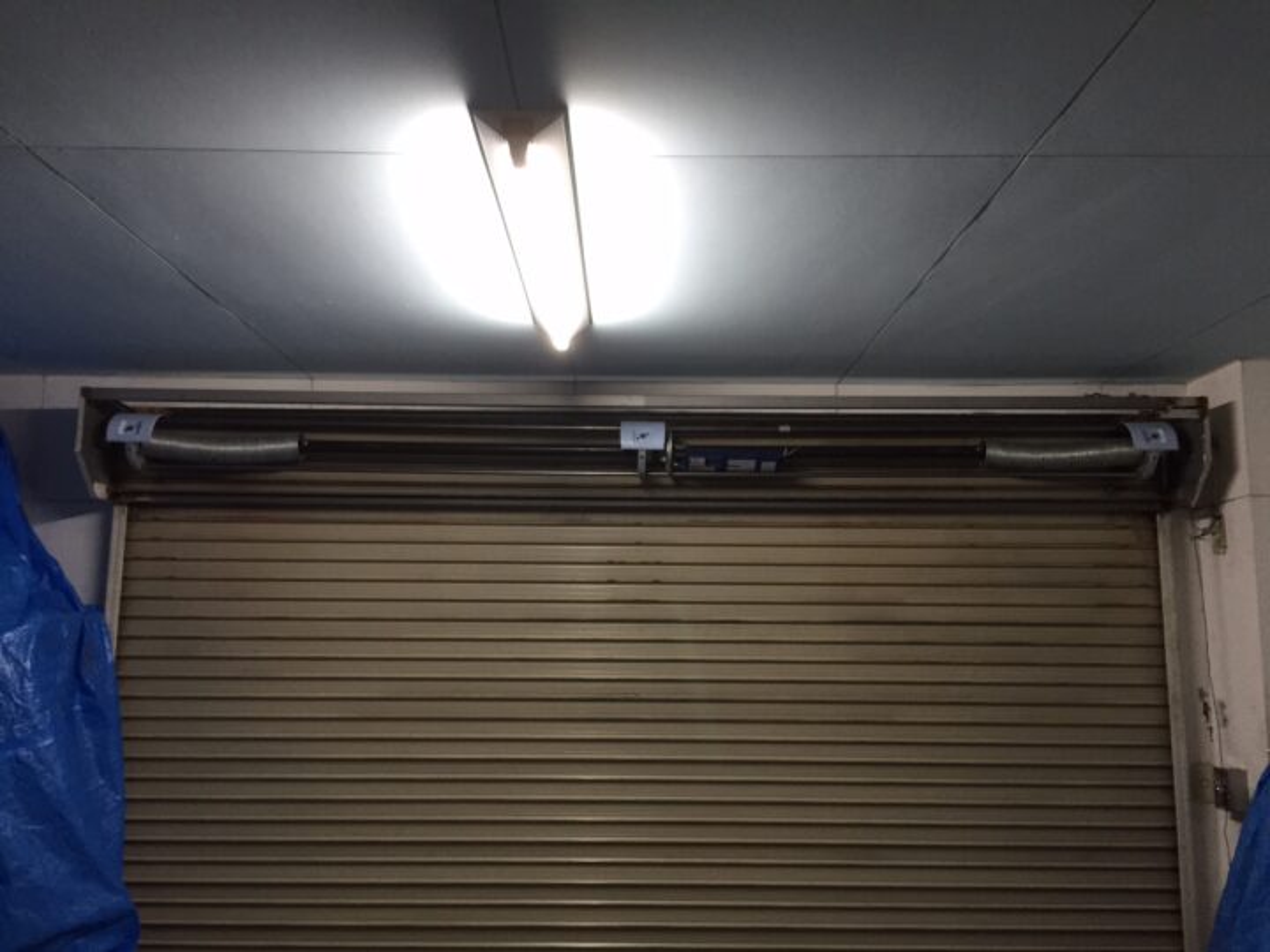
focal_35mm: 29
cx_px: 635
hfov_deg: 61.7
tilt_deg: +6.6
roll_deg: +0.1
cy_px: 476
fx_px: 1064
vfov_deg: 48.2
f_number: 2.2
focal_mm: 4.15
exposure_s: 1/30
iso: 125
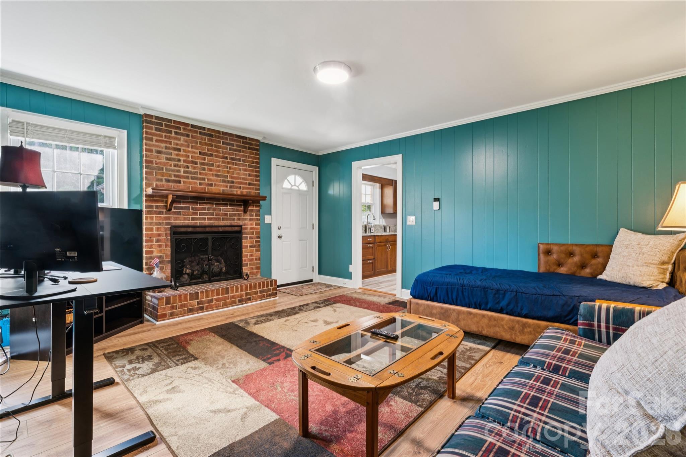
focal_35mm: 16
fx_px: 309
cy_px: 228
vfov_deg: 73.1
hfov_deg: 96.0
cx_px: 343
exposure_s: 1.6
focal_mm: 16.2
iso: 200
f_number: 13
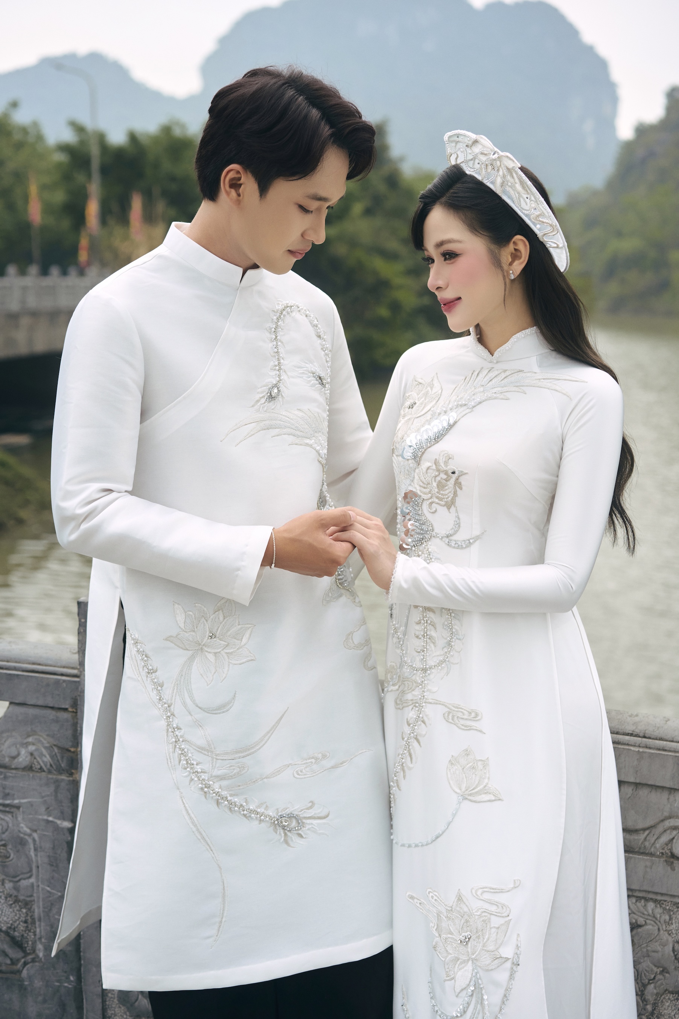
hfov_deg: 24.6
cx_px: 340
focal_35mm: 55
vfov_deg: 36.2
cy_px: 510
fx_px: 1556
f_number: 3.5
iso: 640
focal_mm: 55
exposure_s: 1/2500
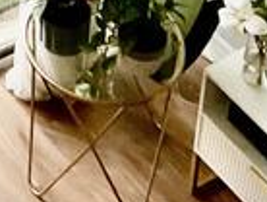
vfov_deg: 7.4
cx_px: -152
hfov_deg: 10.6
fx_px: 1383
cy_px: -396
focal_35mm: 179
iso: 80
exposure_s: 1/60
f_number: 1.8
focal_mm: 3
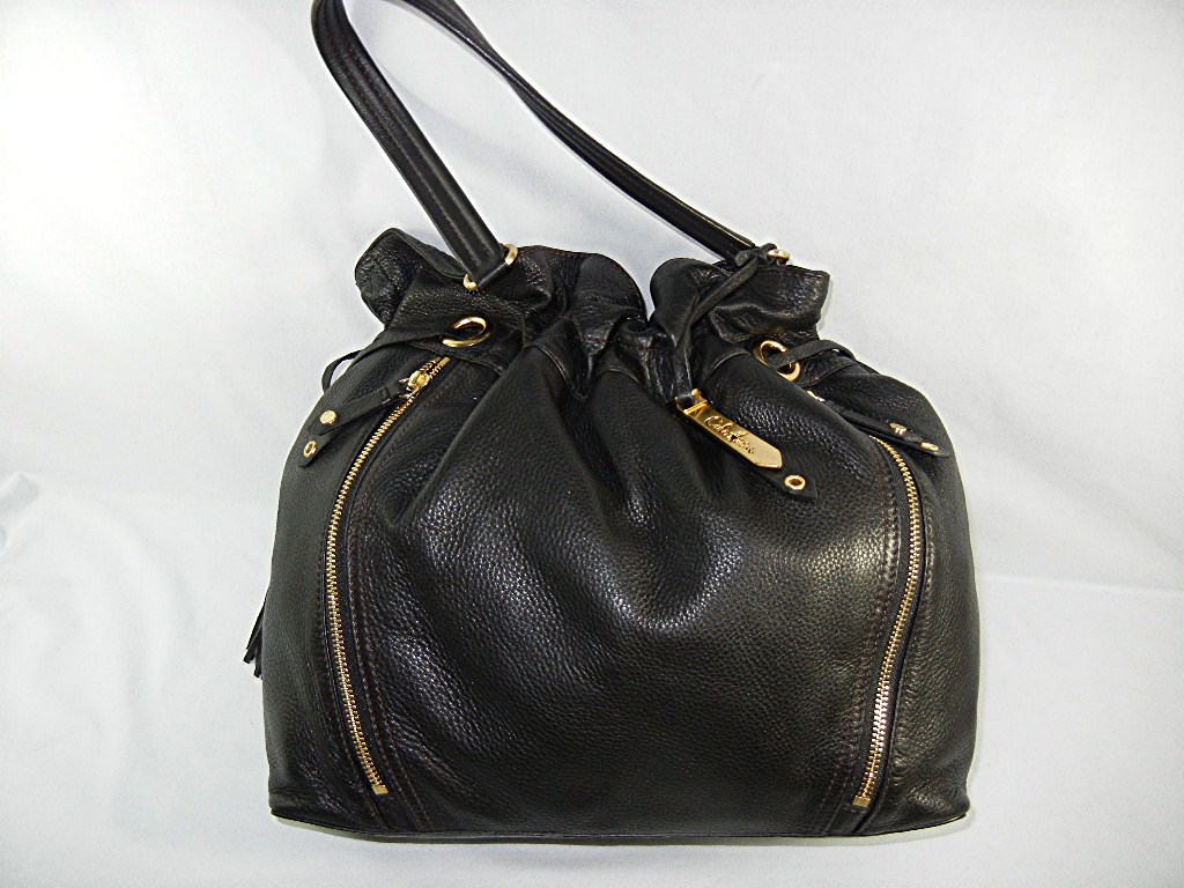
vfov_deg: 46.8
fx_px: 1026
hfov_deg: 60.0
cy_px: 444
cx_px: 592
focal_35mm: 30
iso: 200
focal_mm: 5.4
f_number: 3.5
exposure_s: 1/30
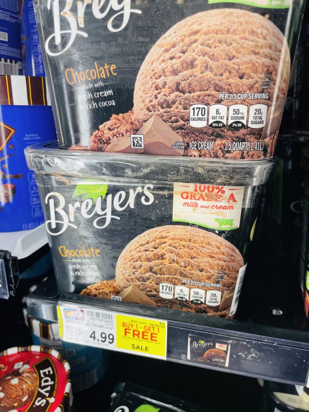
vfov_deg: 67.3
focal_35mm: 26
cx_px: 154
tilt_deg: -18.0
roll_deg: -0.9
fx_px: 309
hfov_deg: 53.1
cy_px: 206
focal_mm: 4.2
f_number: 1.6
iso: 100
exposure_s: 1/120
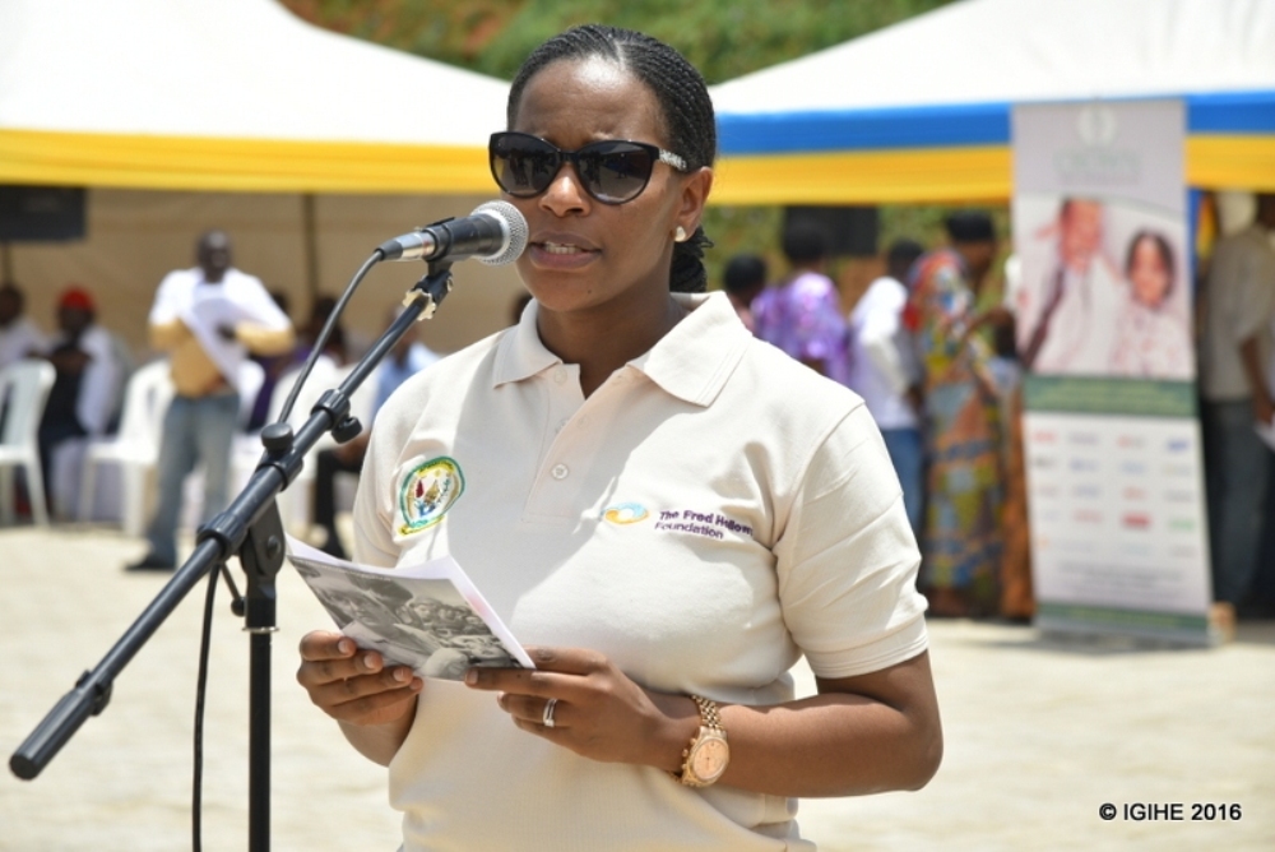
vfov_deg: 11.4
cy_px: 426
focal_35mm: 120
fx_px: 4252
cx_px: 638
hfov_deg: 17.1
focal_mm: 120
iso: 100
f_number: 7.1
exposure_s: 1/250
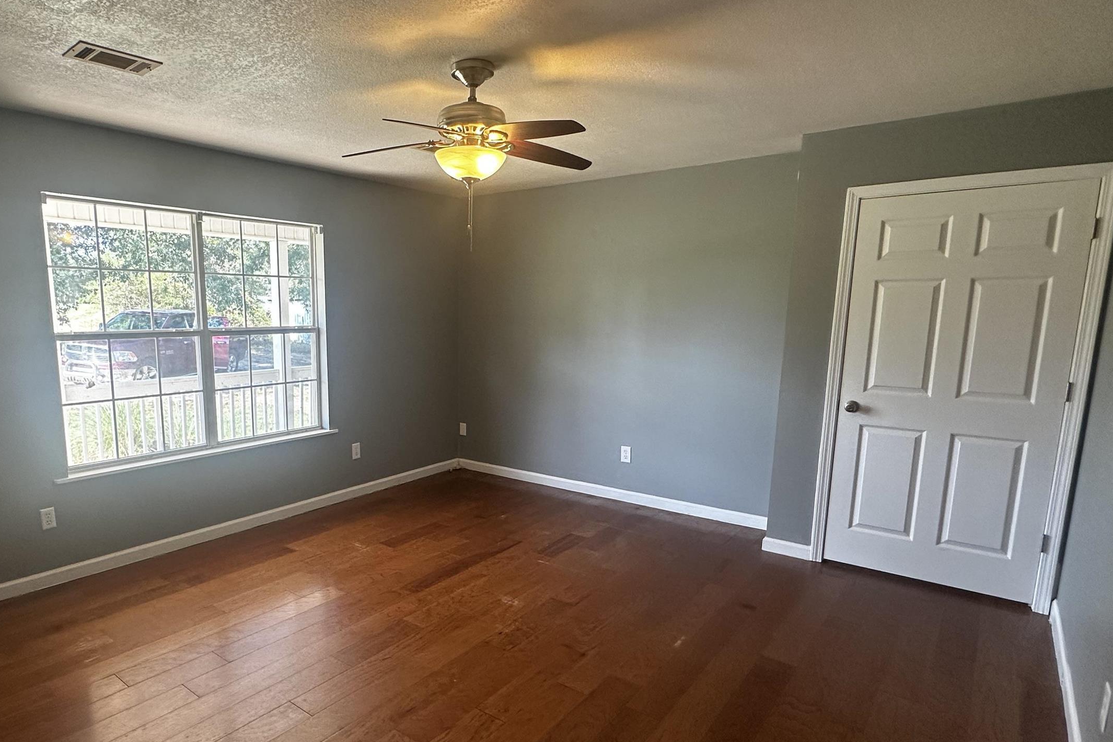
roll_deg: -0.3
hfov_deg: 80.1
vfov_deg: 59.3
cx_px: 438
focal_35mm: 21
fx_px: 649
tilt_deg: -9.7
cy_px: 414
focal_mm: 2.22
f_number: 2.2
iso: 160
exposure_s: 1/120
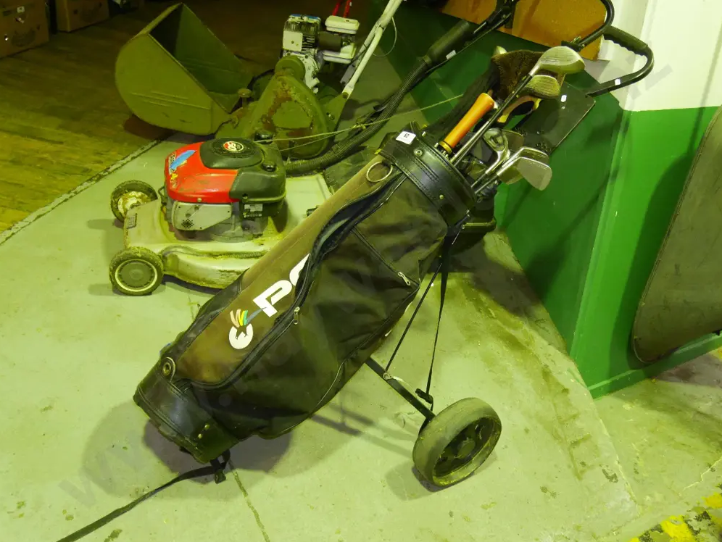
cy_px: 278
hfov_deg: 50.1
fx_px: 772
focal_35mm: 37
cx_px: 364
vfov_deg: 38.7
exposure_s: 1/60
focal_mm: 18
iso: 3200
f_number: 4.2
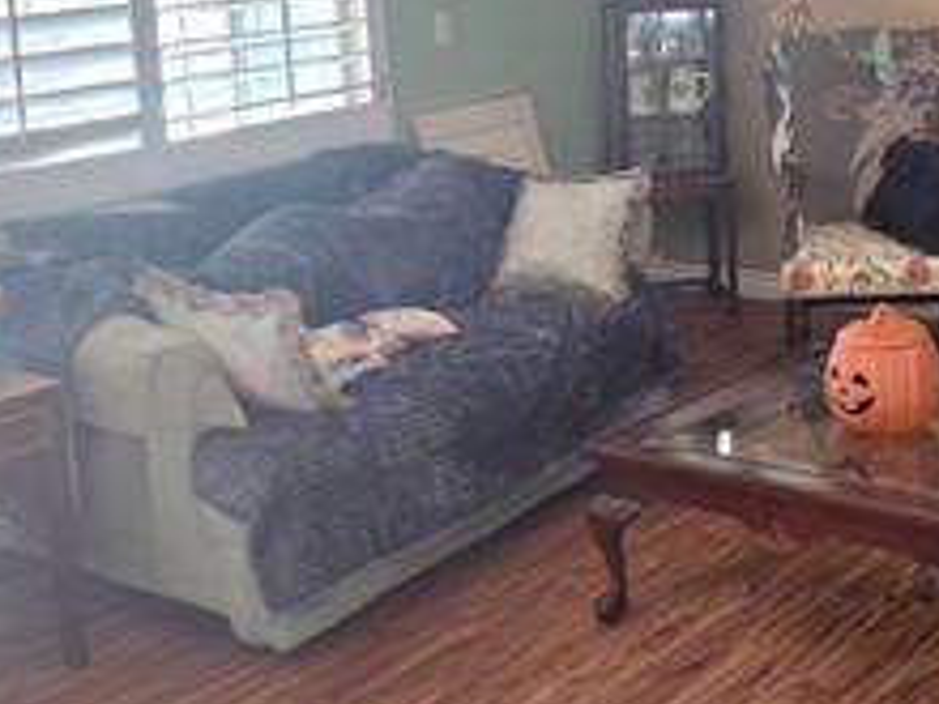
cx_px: 777
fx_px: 1817
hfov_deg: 28.2
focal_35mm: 67
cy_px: 119
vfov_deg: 21.6
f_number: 1.7
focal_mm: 6.3
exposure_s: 1/120
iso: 80
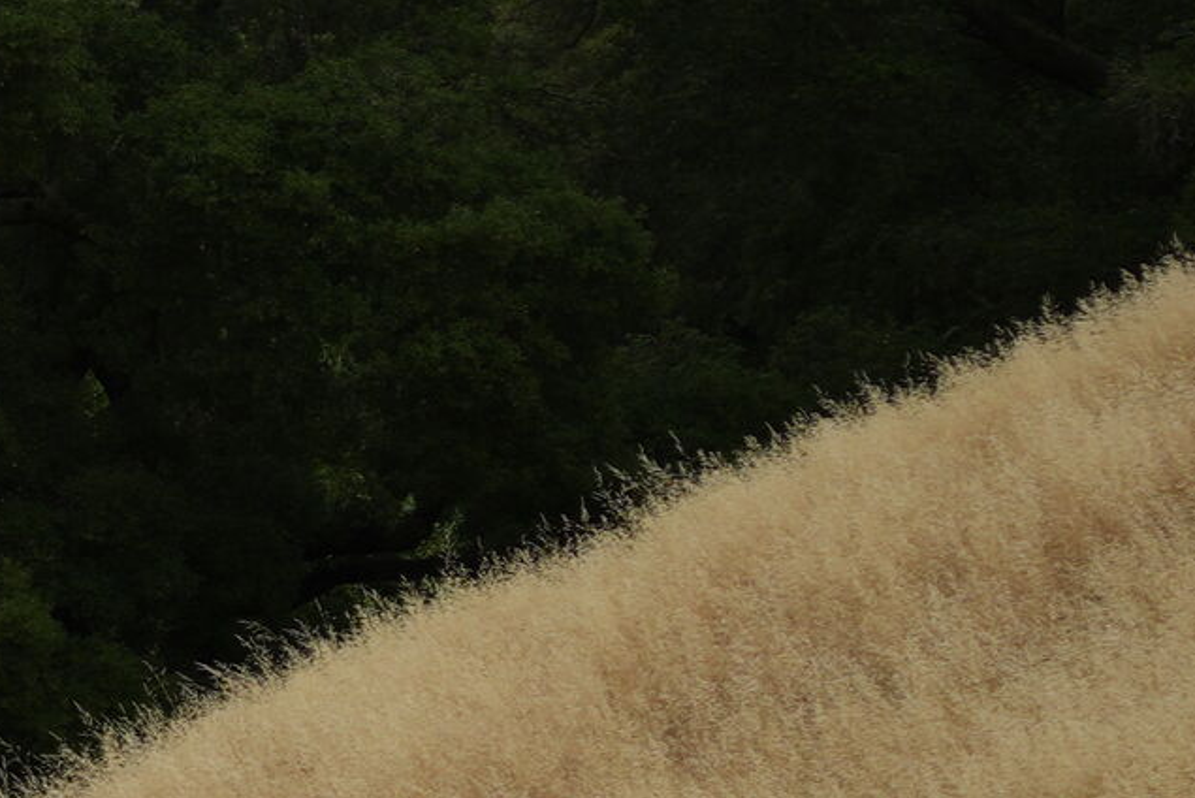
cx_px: -2495
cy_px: 1084
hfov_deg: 5.6
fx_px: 11291
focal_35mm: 340
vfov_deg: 4.0
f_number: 4.5
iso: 160
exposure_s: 1/1000
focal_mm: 50
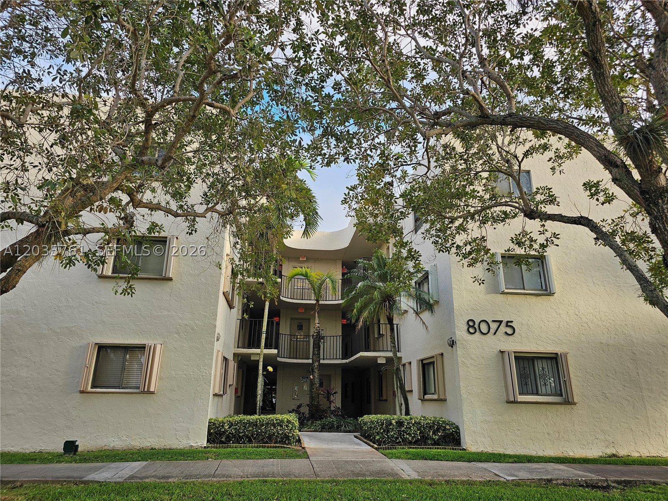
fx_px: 444
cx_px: 334
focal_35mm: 23
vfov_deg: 58.9
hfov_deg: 73.9
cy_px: 250
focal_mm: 6.3
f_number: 1.7
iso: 25
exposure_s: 1/180
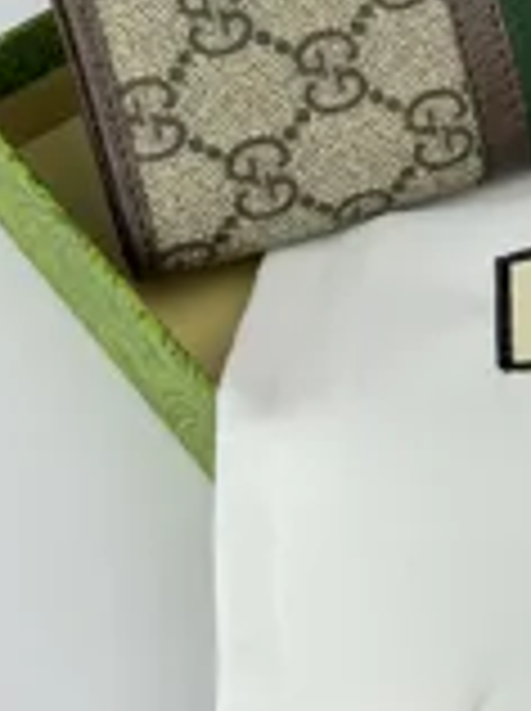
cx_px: 684
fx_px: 2994
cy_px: -36
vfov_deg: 13.3
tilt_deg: -46.1
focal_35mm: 146
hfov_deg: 9.9
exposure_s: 1/467
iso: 64
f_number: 1.78
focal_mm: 6.76
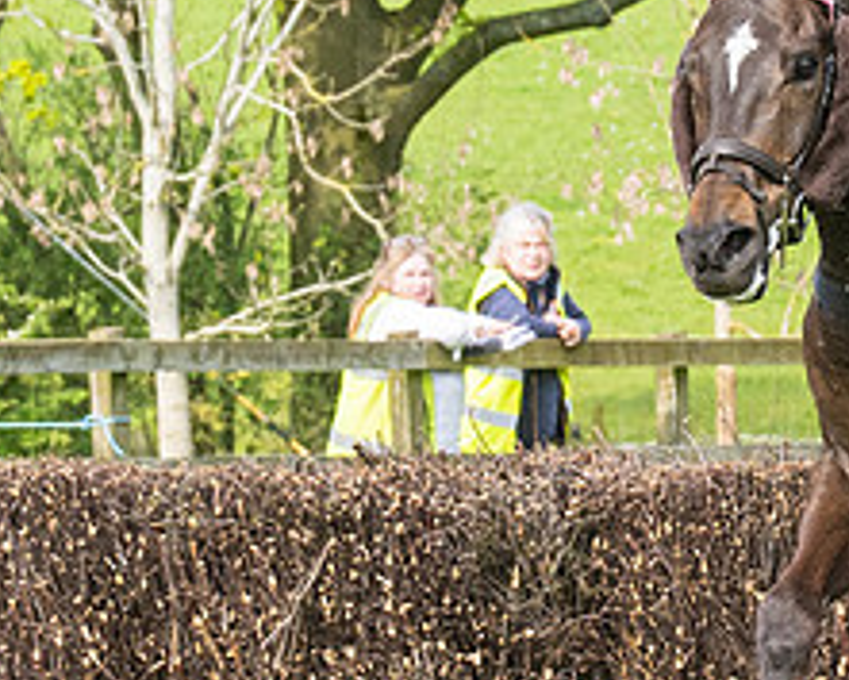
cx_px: 1039
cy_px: 385
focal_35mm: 488
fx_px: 12267
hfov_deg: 4.0
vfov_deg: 3.2
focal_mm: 70
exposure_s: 1/1000
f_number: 5.6
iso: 400
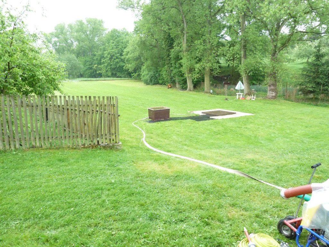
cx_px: 164
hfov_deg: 69.4
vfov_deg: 54.9
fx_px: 238
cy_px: 124
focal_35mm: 25
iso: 200
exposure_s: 1/30
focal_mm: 4.1
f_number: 3.3
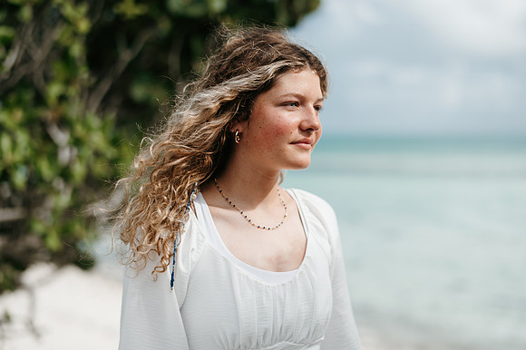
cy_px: 175
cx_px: 263
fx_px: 847
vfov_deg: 23.4
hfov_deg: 34.5
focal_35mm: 58
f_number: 2
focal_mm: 58
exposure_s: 1/2500
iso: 200
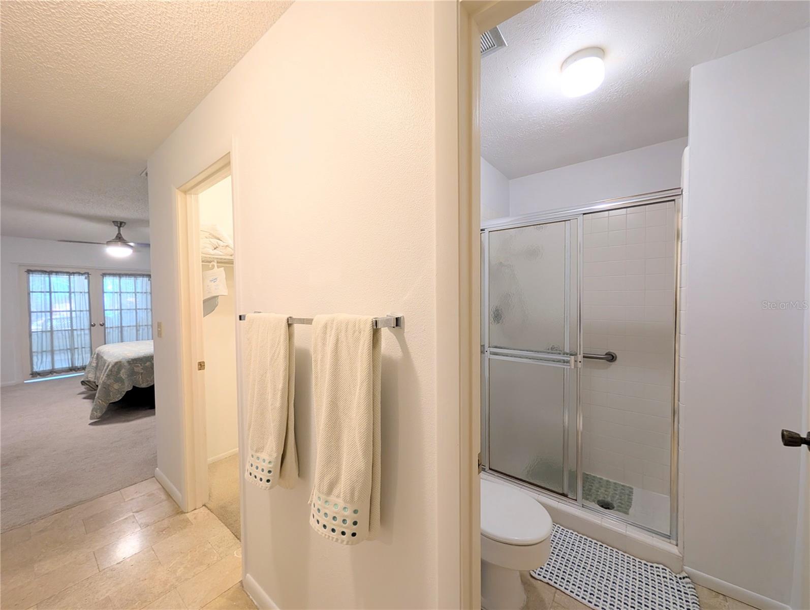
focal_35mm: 12
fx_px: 281
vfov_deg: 94.6
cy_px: 305
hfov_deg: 110.5
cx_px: 405
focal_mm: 2.02
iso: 114
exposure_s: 1/30
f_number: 1.7
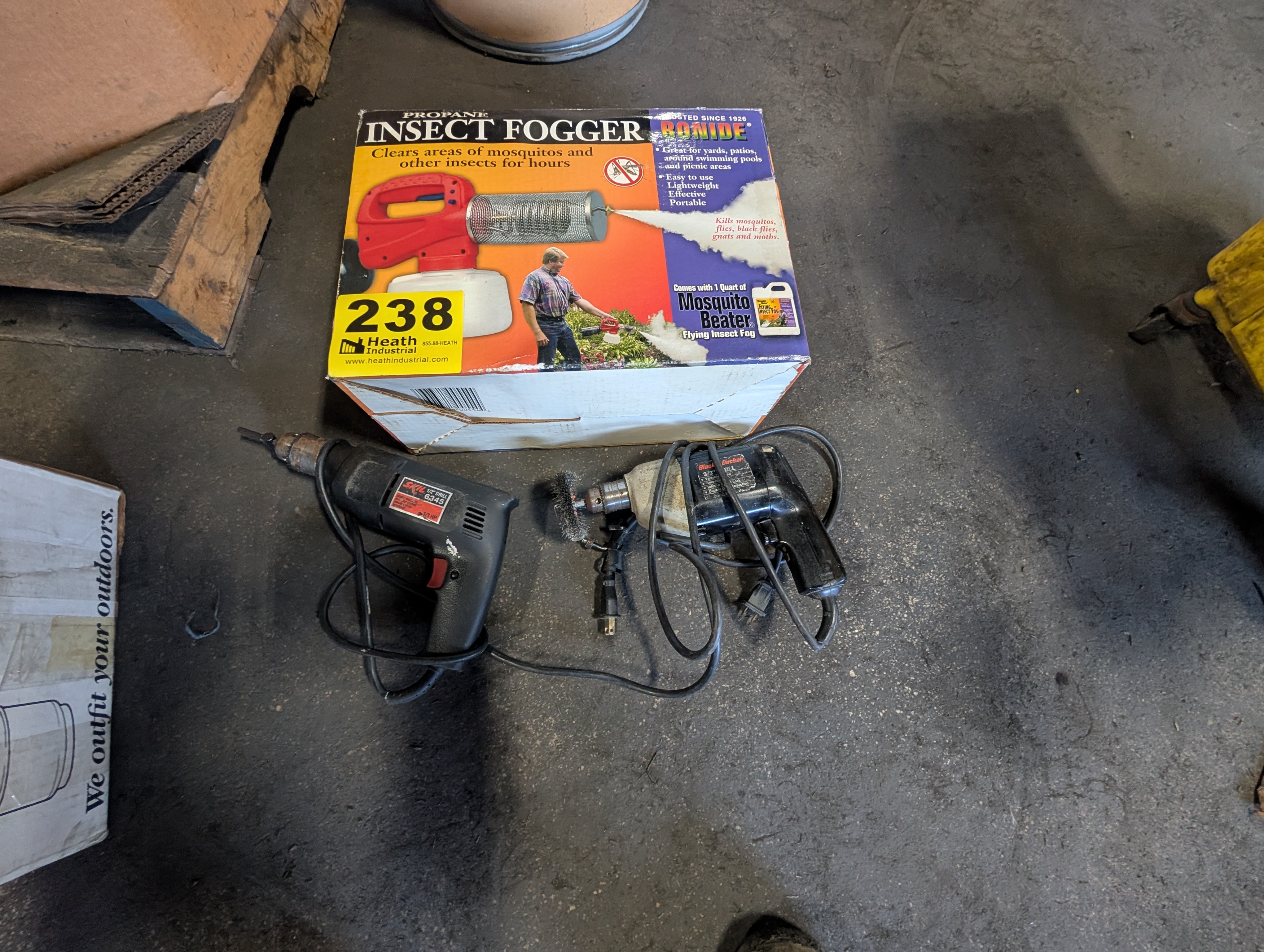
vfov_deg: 94.6
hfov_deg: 110.5
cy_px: 476
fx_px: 439
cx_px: 632
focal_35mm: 12
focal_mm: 2.02
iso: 299
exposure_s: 1/30
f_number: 1.7
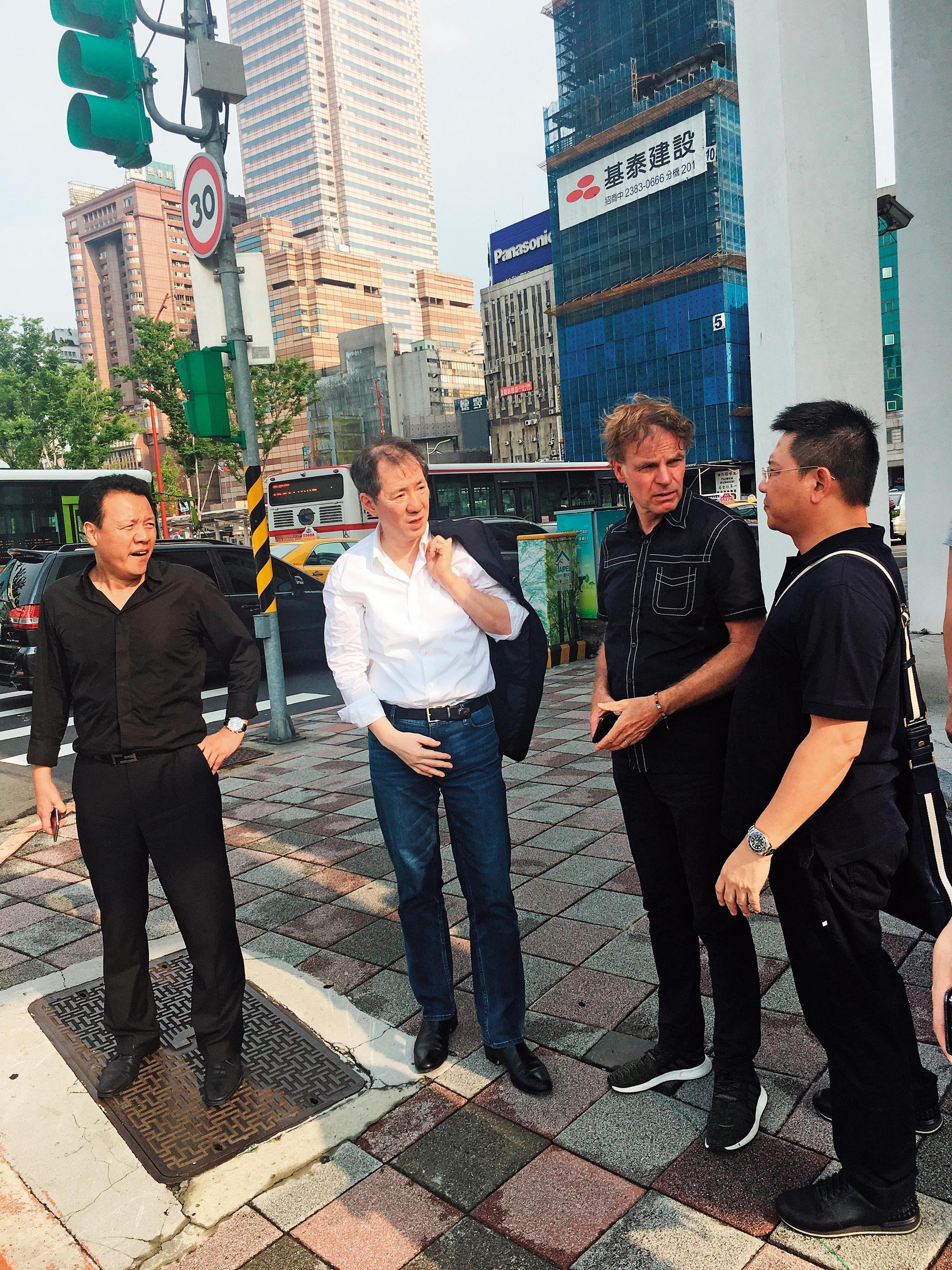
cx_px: 476
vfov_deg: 61.7
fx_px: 1063
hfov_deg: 48.2
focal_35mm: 29
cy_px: 635
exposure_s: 1/1054
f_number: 2.2
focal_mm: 4.15
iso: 25
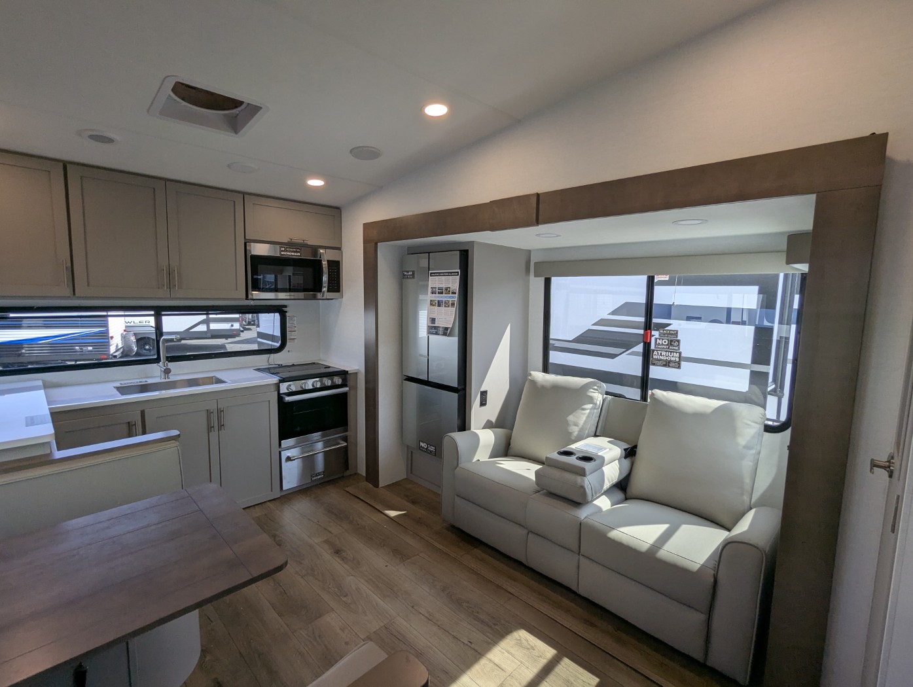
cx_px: 456
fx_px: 423
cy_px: 344
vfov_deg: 78.2
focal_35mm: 16
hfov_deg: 94.4
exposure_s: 1/128
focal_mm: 2.35
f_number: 2.2
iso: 49
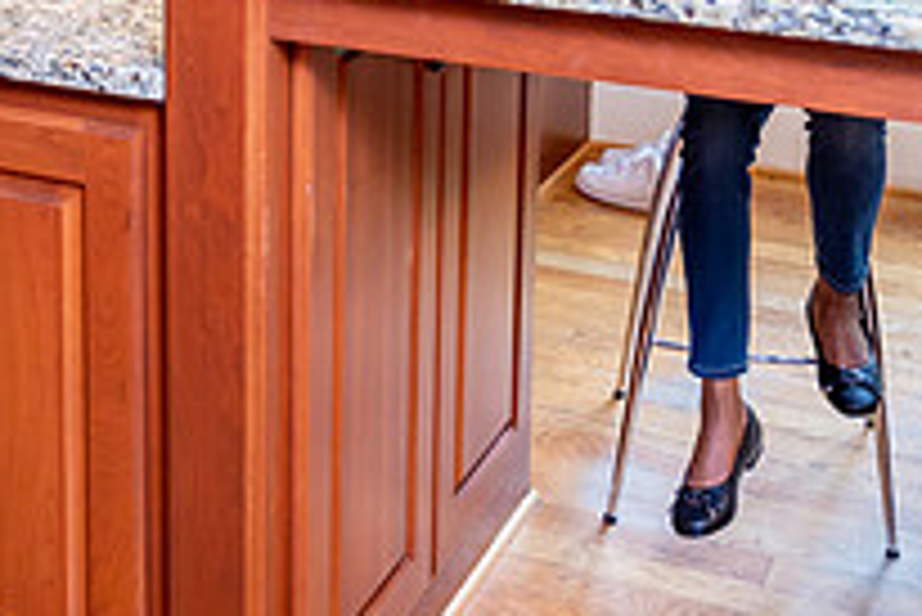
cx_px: 233
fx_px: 1896
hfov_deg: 27.0
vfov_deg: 17.4
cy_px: -177
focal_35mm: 74
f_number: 4.5
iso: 1250
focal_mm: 24
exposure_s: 1/80
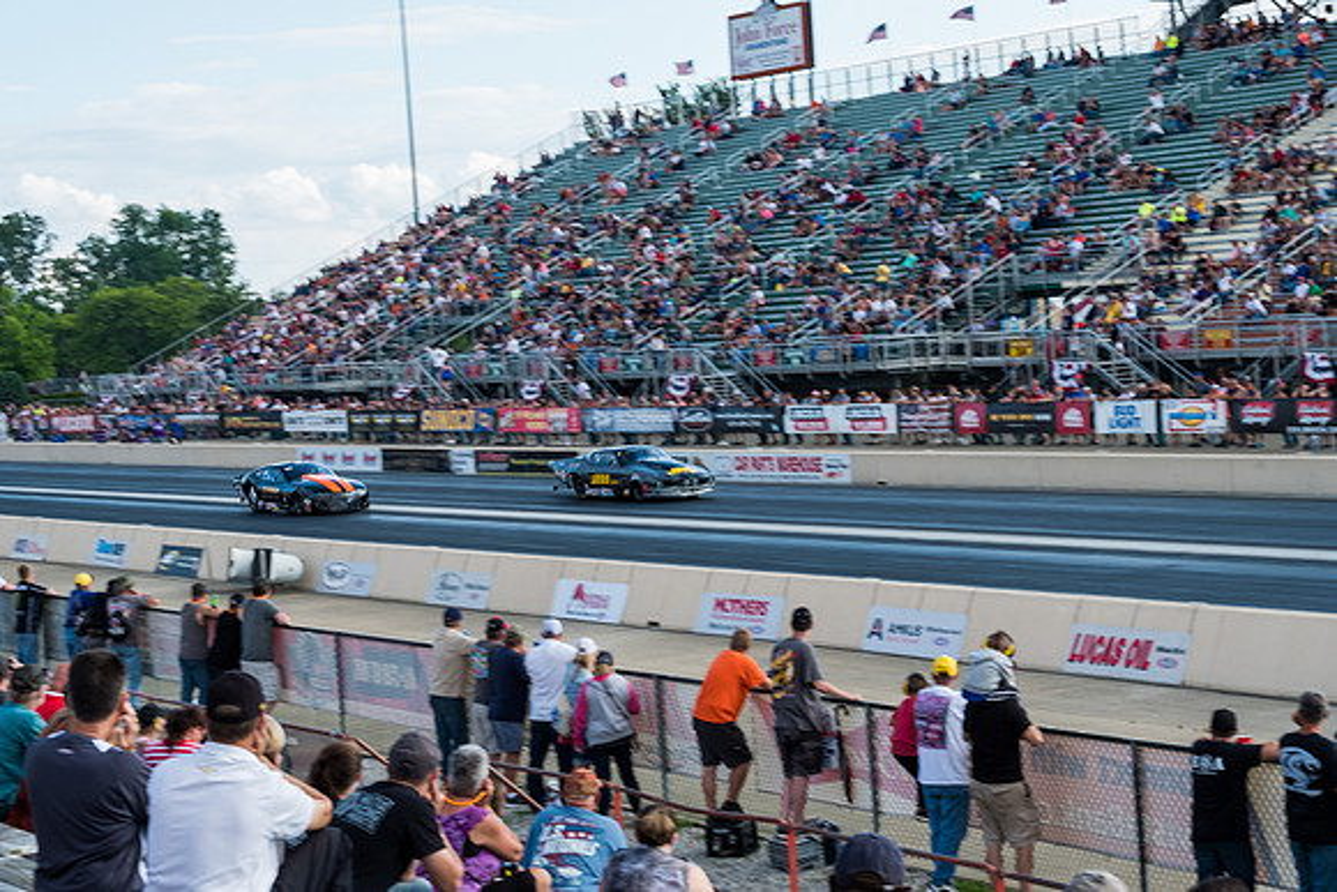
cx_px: 668
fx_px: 2786
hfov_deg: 27.0
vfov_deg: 18.2
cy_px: 446
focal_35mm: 75
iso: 400
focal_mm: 50
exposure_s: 1/200
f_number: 9
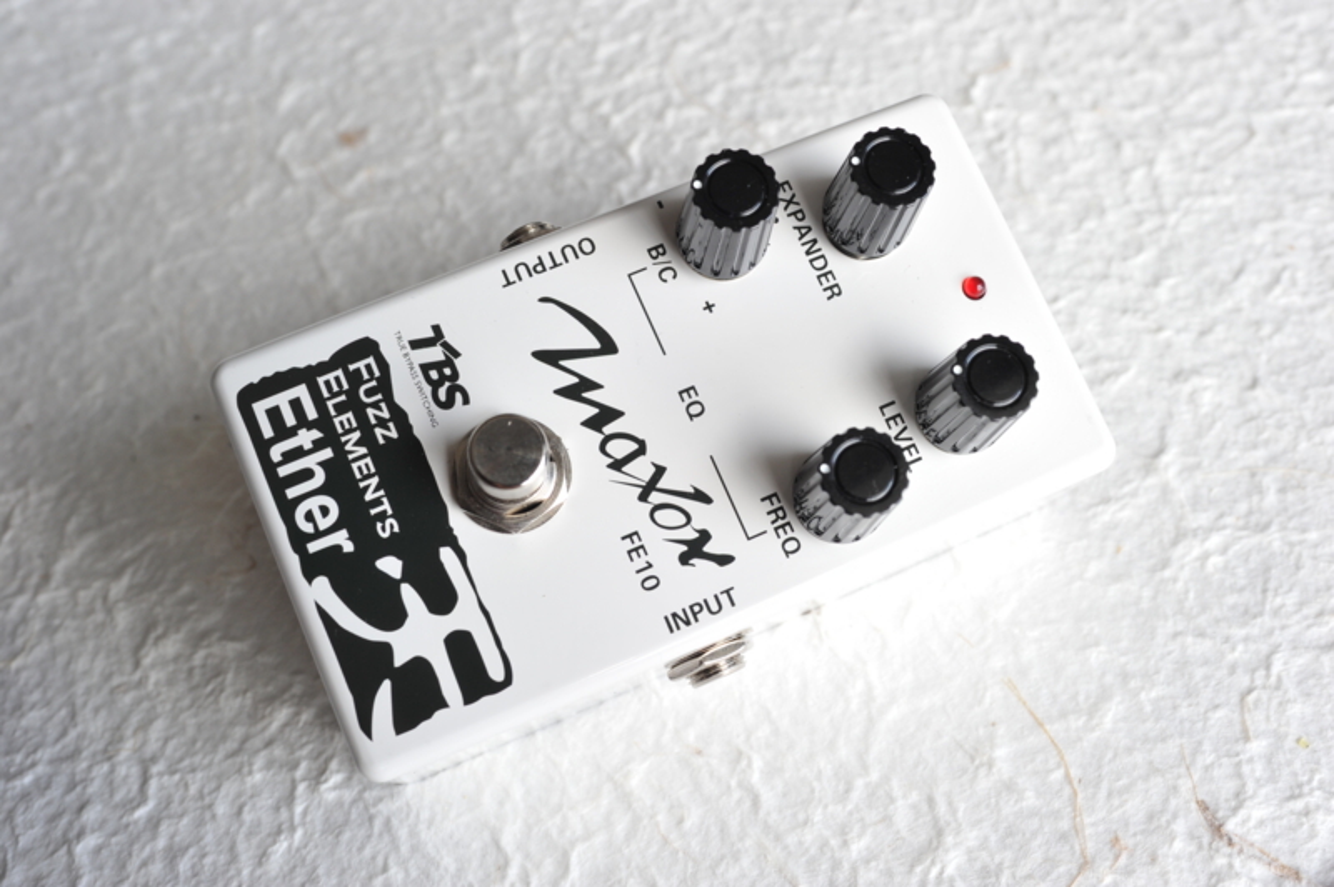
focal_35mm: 35
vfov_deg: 37.8
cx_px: 667
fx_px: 1296
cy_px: 444
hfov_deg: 54.5
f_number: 13
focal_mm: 35
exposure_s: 1/30
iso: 800
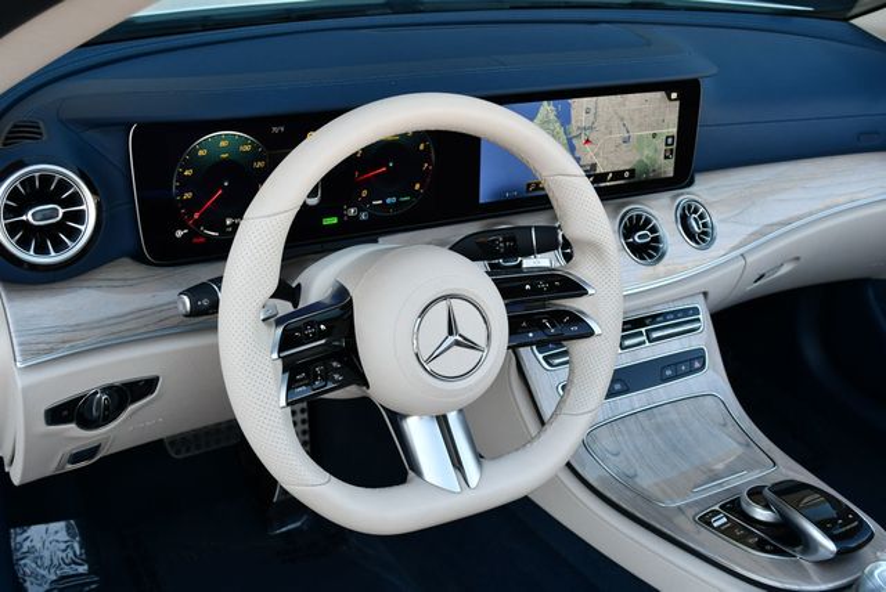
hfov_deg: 44.5
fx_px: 1084
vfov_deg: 30.6
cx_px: 443
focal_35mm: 44
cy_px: 296
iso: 400
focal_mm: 22
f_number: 4.5
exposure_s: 1/250
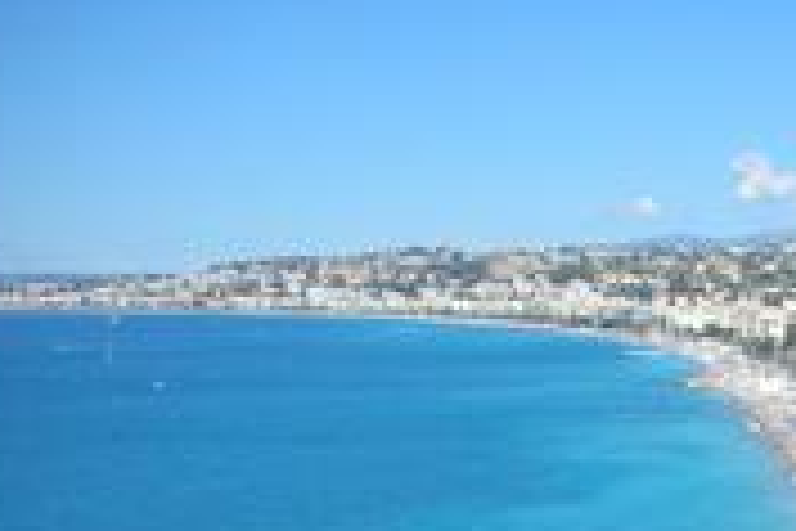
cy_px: 506
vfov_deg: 18.5
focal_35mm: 72
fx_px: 1592
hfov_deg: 27.5
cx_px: 648
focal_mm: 5.8
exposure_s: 1/102
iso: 50
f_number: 8.5
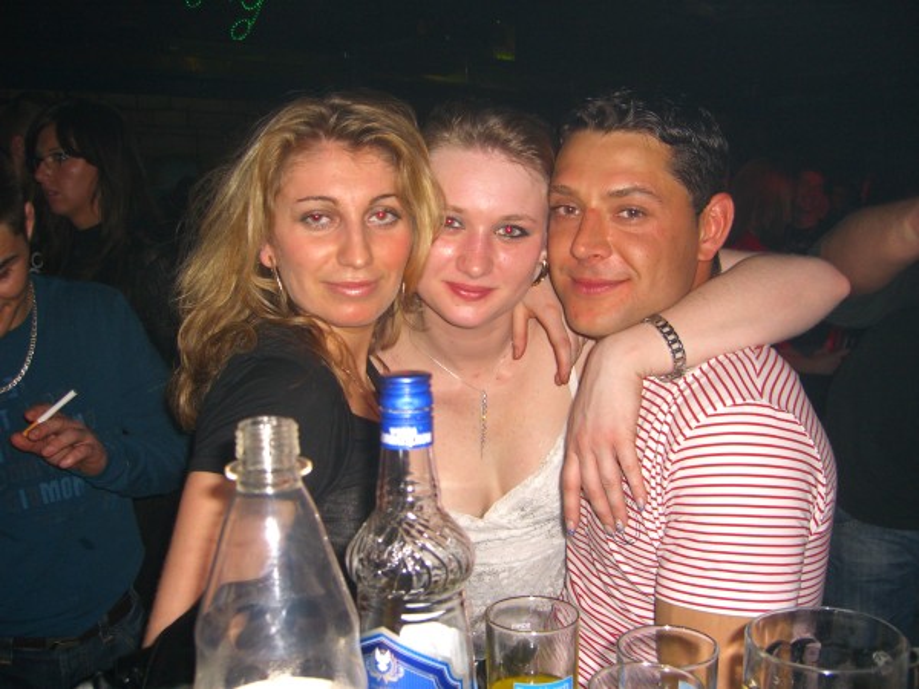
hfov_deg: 49.0
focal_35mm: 38
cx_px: 460
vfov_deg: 37.7
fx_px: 1009
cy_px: 344
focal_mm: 7.9
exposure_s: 1/60
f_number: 2.8
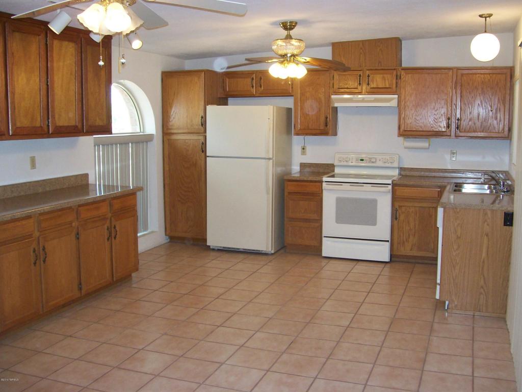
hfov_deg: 51.4
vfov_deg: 39.7
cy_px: 196
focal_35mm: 36
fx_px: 543
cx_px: 261
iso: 140
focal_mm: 6
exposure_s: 1/64
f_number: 2.7
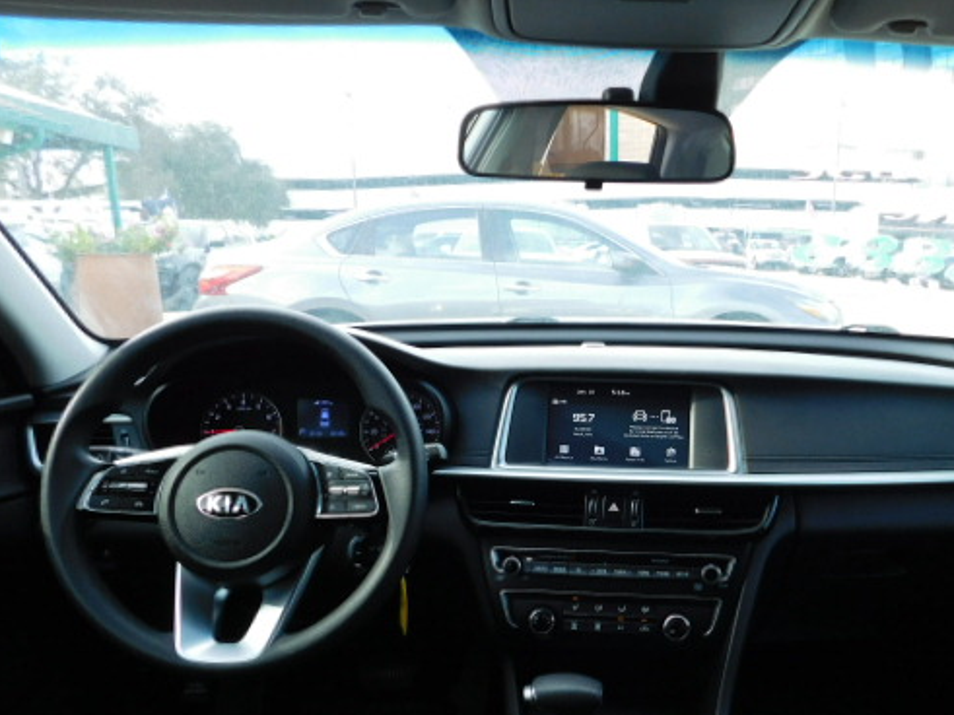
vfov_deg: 46.2
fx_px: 827
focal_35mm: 30
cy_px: 464
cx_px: 602
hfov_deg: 59.1
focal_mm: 4
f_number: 3
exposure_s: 1/100
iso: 125
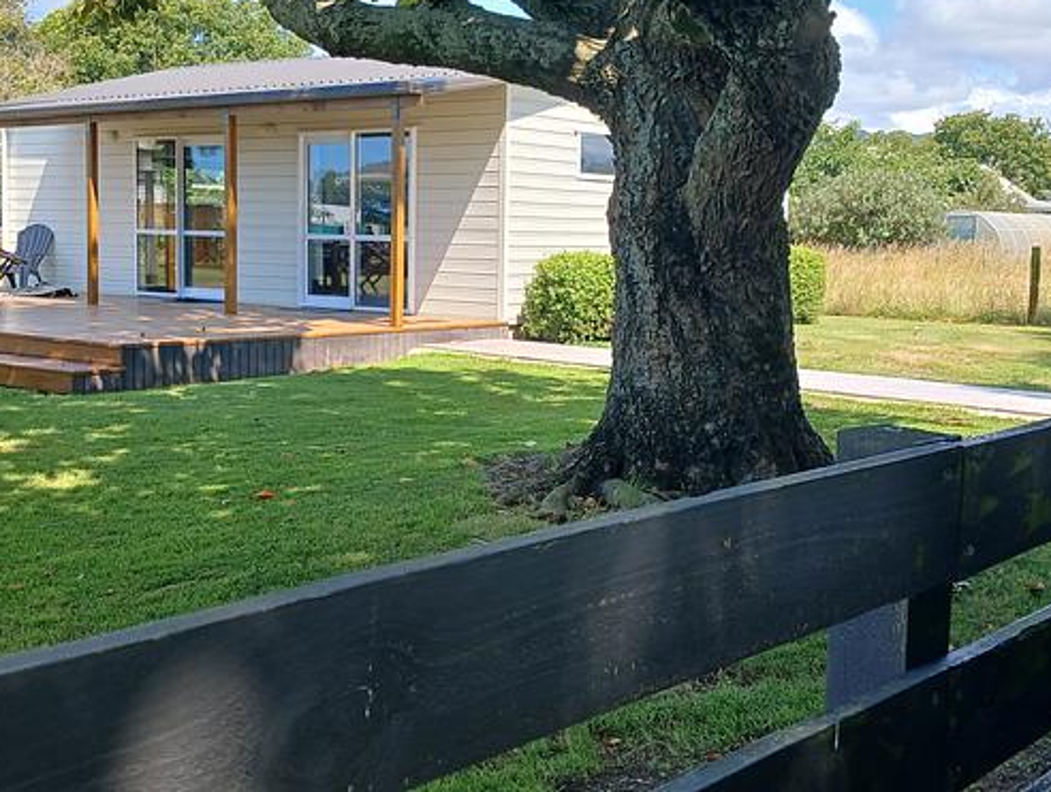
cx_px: 515
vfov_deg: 41.8
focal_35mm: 34
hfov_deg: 53.9
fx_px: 1034
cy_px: 336
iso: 20
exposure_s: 1/199
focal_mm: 4
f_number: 1.8
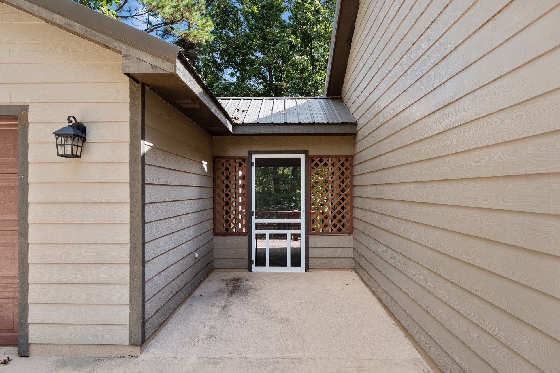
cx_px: 275
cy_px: 195
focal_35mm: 23
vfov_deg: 55.8
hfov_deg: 77.0
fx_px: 352
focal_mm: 21.6
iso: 200
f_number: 9
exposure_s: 1/30
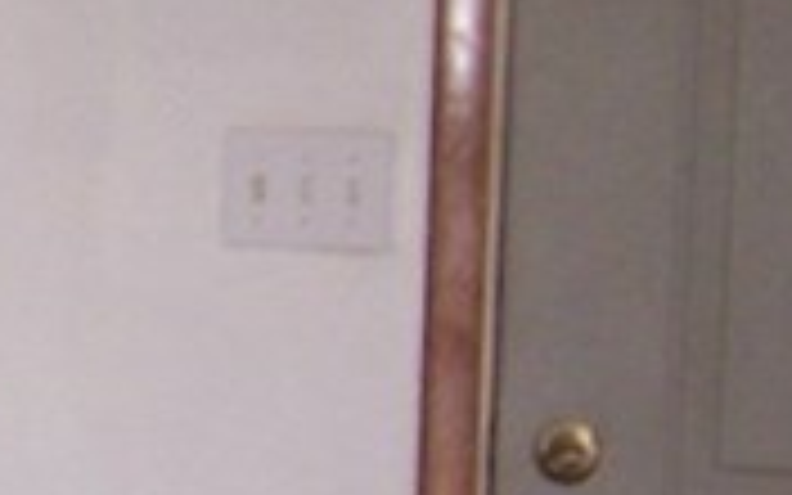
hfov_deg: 8.5
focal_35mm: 234
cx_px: -850
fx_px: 5051
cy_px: 738
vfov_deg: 5.6
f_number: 2.8
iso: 140
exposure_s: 1/60
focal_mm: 6.3
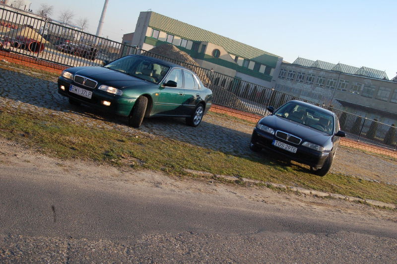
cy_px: 132
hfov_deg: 49.6
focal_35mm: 39
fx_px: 430
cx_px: 198
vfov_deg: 34.2
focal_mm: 26
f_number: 13
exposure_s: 1/200
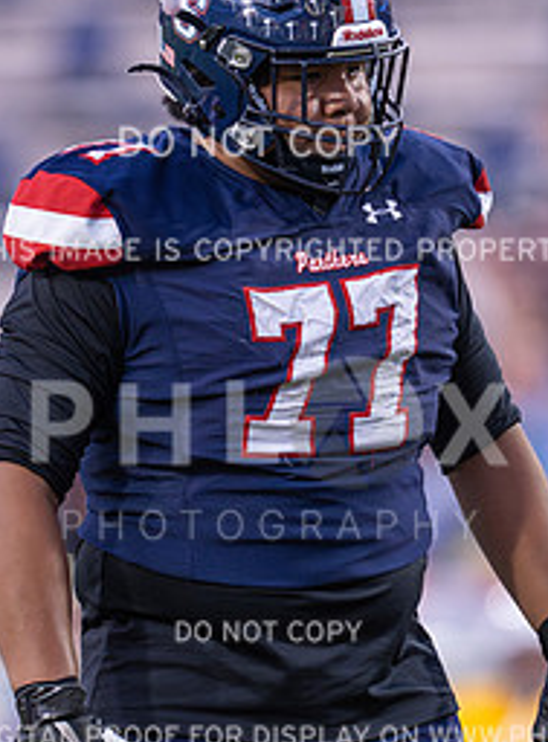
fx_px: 25523
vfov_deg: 1.7
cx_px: 391
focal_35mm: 1197
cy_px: 337
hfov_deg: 1.2
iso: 2800
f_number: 4
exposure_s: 1/1000
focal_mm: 400
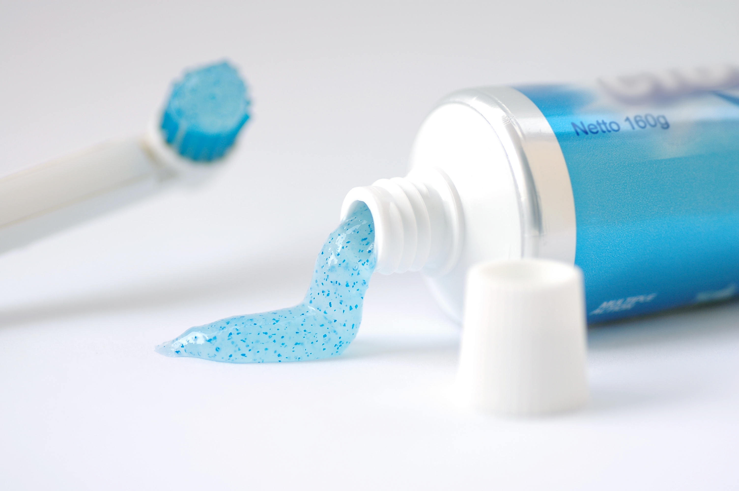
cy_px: 246
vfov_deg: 10.1
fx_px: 2769
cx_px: 370
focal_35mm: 135
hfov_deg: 15.2
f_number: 3.5
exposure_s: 1/640
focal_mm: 90
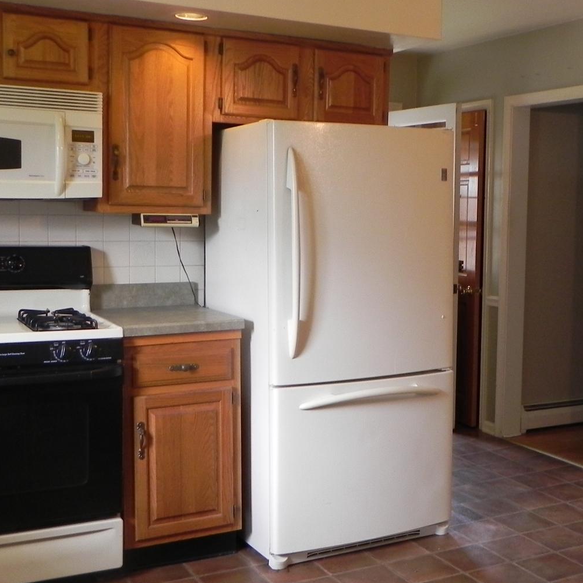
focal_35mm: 47
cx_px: 389
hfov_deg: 35.7
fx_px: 896
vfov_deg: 36.0
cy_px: 265
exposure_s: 1/30
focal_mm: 4.6
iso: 211
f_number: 2.8
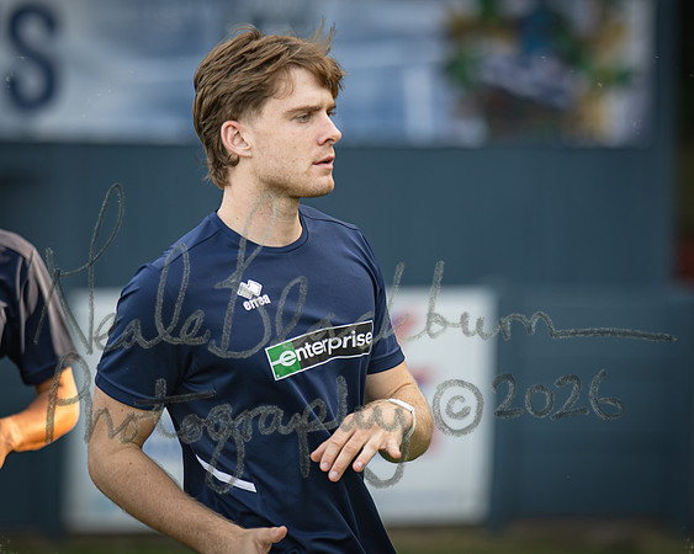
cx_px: 379
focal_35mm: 263
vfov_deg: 5.9
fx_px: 5407
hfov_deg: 7.3
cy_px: 243
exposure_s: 1/2000
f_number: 1.8
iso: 400
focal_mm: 135
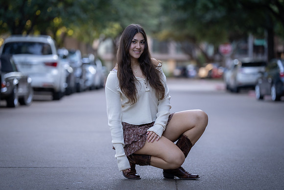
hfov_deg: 15.1
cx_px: 142
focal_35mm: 136
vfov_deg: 10.1
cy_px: 95
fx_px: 1073
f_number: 2.8
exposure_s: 1/320
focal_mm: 136
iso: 800
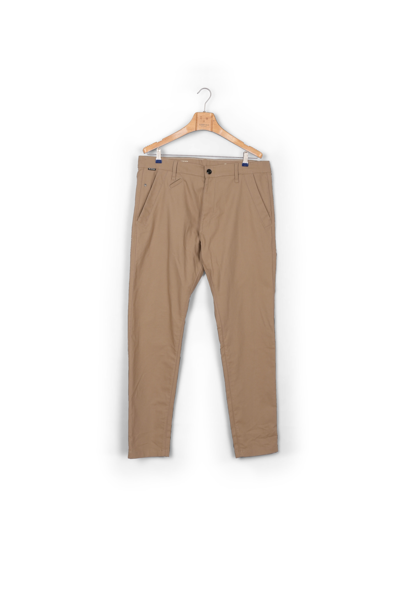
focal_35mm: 37
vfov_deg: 51.9
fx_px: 632
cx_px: 205
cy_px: 308
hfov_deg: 35.9
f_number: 13
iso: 100
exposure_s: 1/160
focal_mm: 37
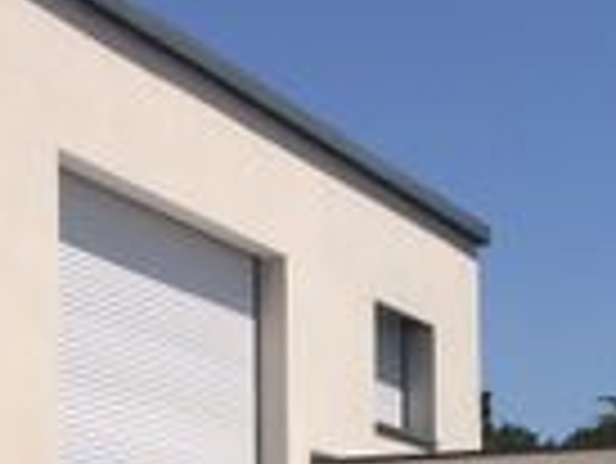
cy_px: 649
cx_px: 508
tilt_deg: +3.3
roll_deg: +1.1
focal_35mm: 127
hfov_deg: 15.4
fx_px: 2262
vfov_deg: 11.3
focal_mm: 4.15
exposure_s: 1/4115
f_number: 2.2
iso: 32
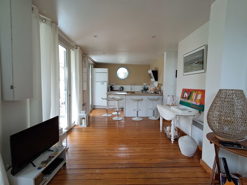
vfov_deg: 78.1
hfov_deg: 94.5
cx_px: 124
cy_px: 92
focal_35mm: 16
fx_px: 114
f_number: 2.2
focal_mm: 1.64
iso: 80
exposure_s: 1/40
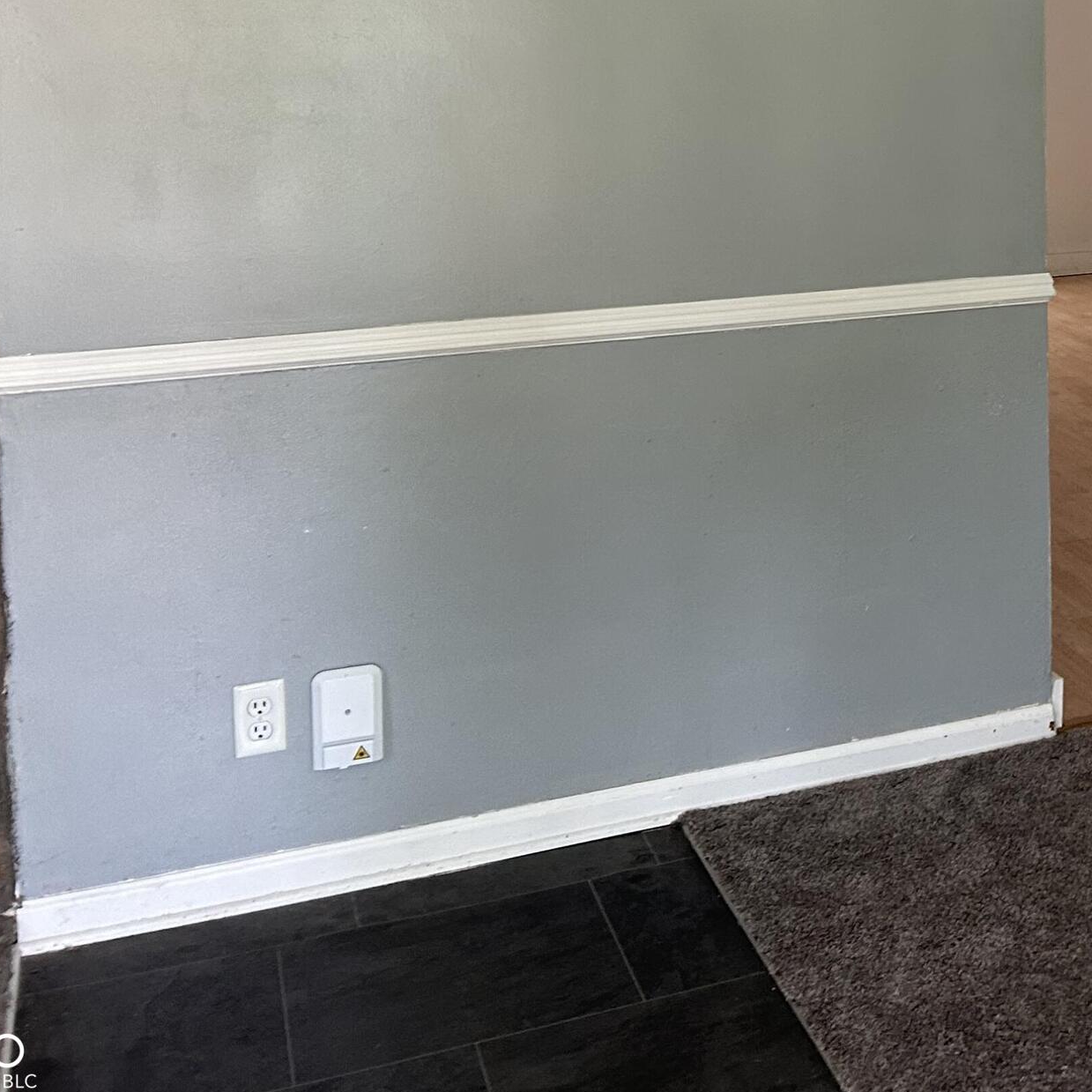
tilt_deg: -3.0
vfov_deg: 28.8
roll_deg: +0.7
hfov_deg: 27.0
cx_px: 1261
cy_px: 97
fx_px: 2034
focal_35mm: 57
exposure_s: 1/72
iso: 125
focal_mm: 5.7
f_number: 1.5
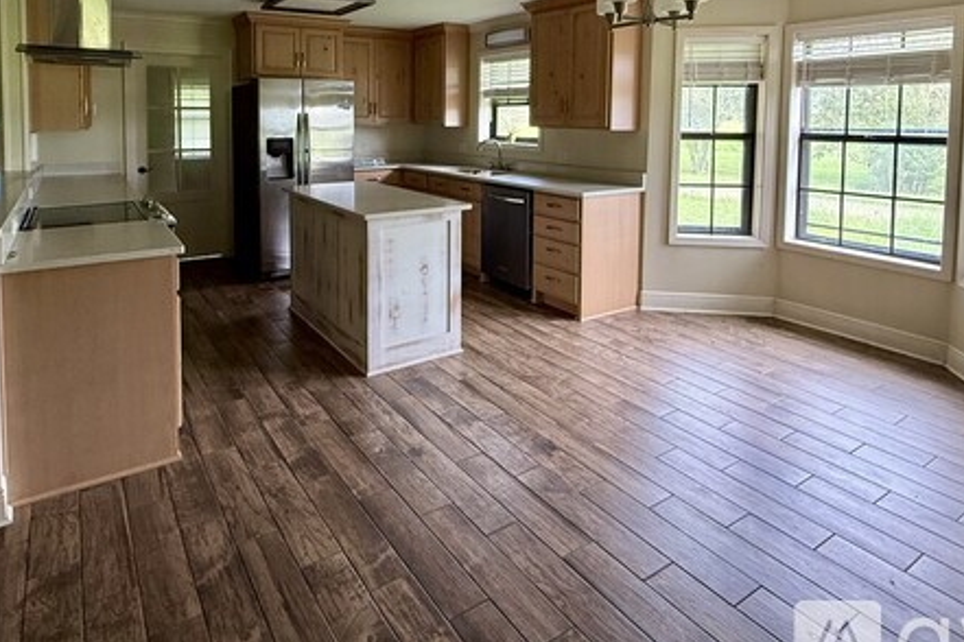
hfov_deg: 78.2
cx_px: 419
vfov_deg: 53.9
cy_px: 142
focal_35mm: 22
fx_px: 589
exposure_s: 1/99
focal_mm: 2.22
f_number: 2.2
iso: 320
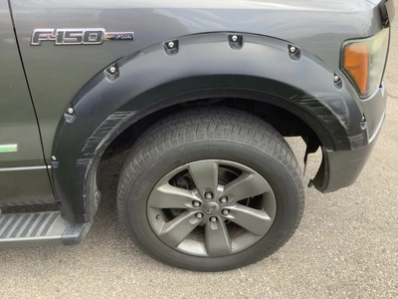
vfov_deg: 45.4
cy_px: 150
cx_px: 199
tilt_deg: -33.2
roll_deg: +0.7
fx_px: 356
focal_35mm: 31
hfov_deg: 58.4
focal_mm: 3.3
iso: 25
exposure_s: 1/210
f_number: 2.4
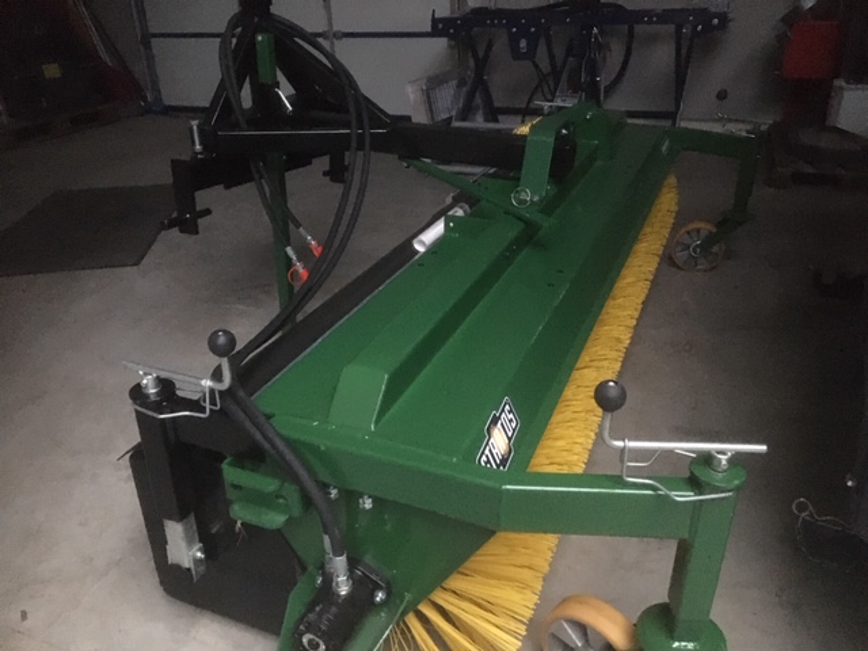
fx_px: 727
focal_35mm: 29
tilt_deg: -25.7
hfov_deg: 61.7
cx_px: 434
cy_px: 326
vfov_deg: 48.2
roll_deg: +1.8
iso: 1000
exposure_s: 1/17
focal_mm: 4.15
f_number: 2.2
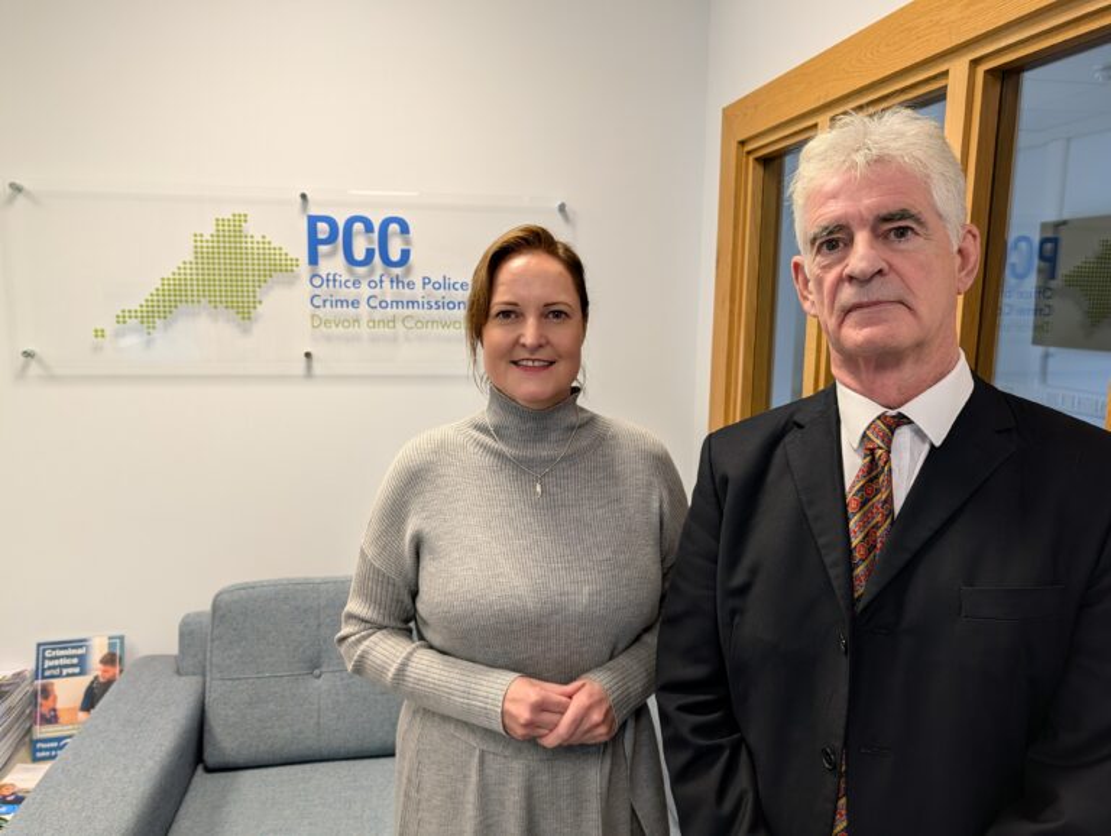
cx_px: 556
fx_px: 771
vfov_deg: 56.9
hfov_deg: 71.5
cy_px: 418
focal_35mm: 24
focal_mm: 6.9
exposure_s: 1/50
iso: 60
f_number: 1.68
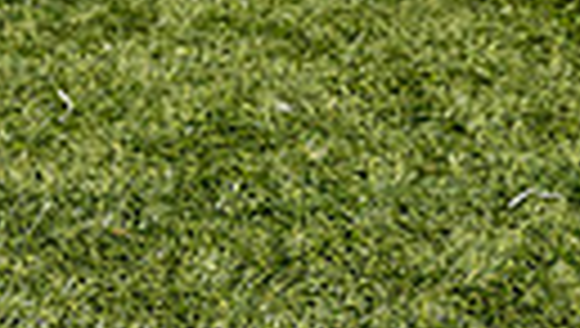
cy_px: -593
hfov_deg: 10.5
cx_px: 355
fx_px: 3142
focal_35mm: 204
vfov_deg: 5.7
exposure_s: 1/250
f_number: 5.6
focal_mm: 56
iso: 800
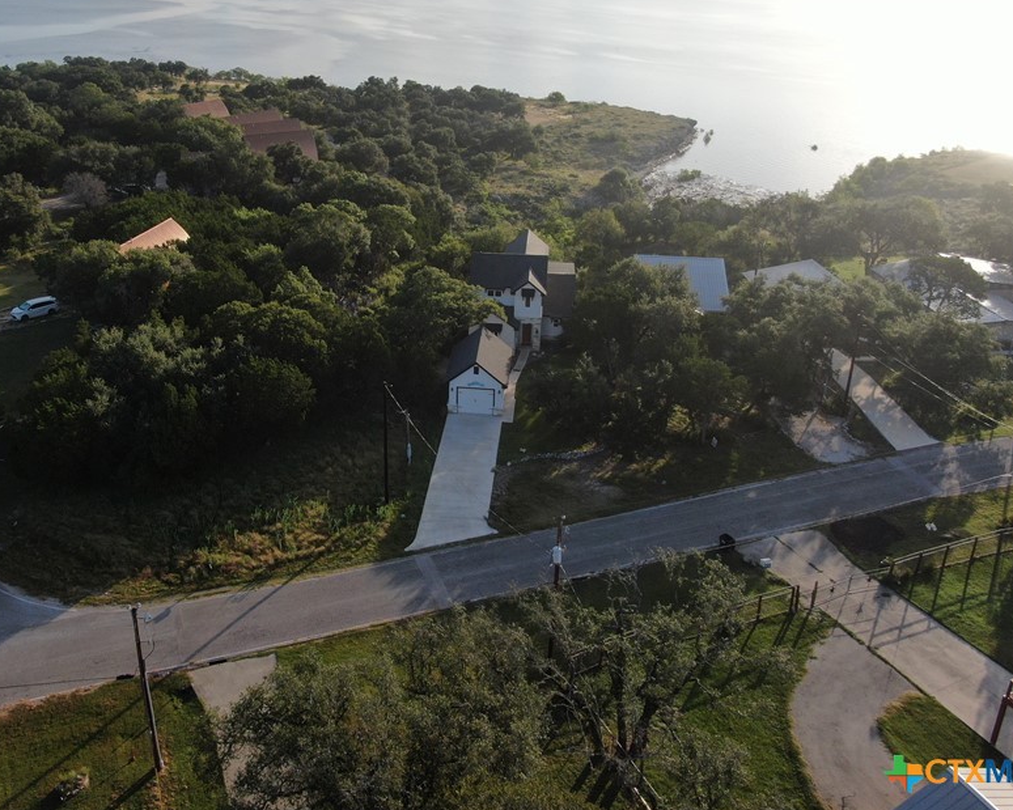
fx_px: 929
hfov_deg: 56.7
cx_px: 404
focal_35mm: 31
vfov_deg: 46.8
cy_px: 317
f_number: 2.8
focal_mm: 4.39
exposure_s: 1/1000
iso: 100
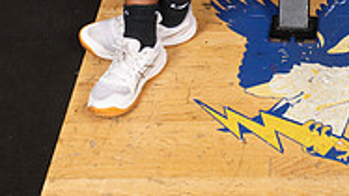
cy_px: -205
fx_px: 1073
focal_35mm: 116
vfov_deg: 9.7
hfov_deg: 18.4
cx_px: 259
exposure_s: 1/250
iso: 800
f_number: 7.1
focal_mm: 46
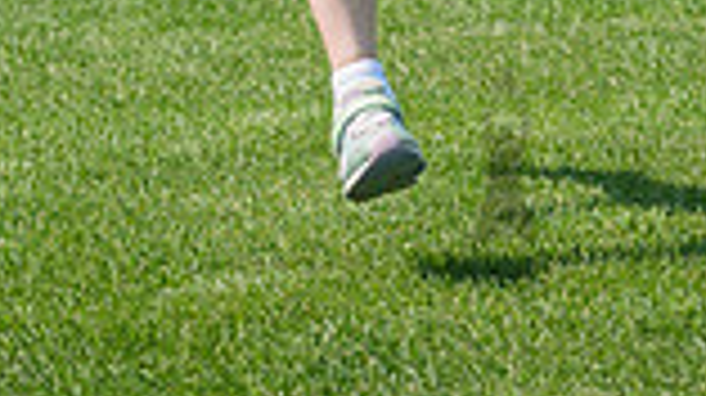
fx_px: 9614
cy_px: -366
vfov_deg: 2.3
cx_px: 299
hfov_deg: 4.2
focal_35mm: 514
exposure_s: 1/1600
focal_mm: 112
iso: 400
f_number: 5
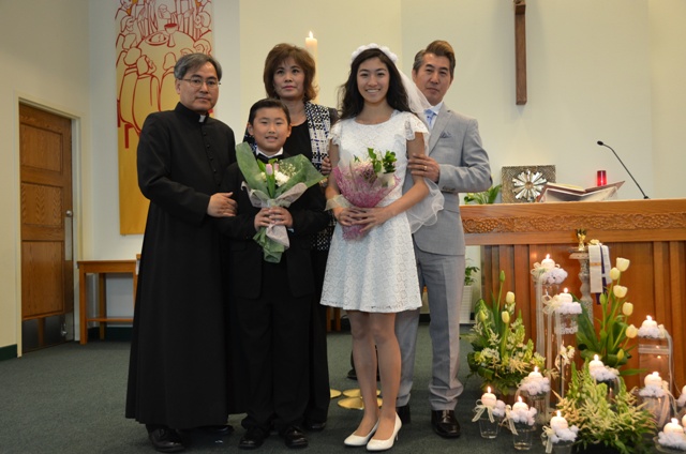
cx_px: 343
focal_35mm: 36
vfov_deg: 36.7
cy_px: 227
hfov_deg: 53.2
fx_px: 685
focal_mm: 24
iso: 800
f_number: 3.8
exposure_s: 1/30
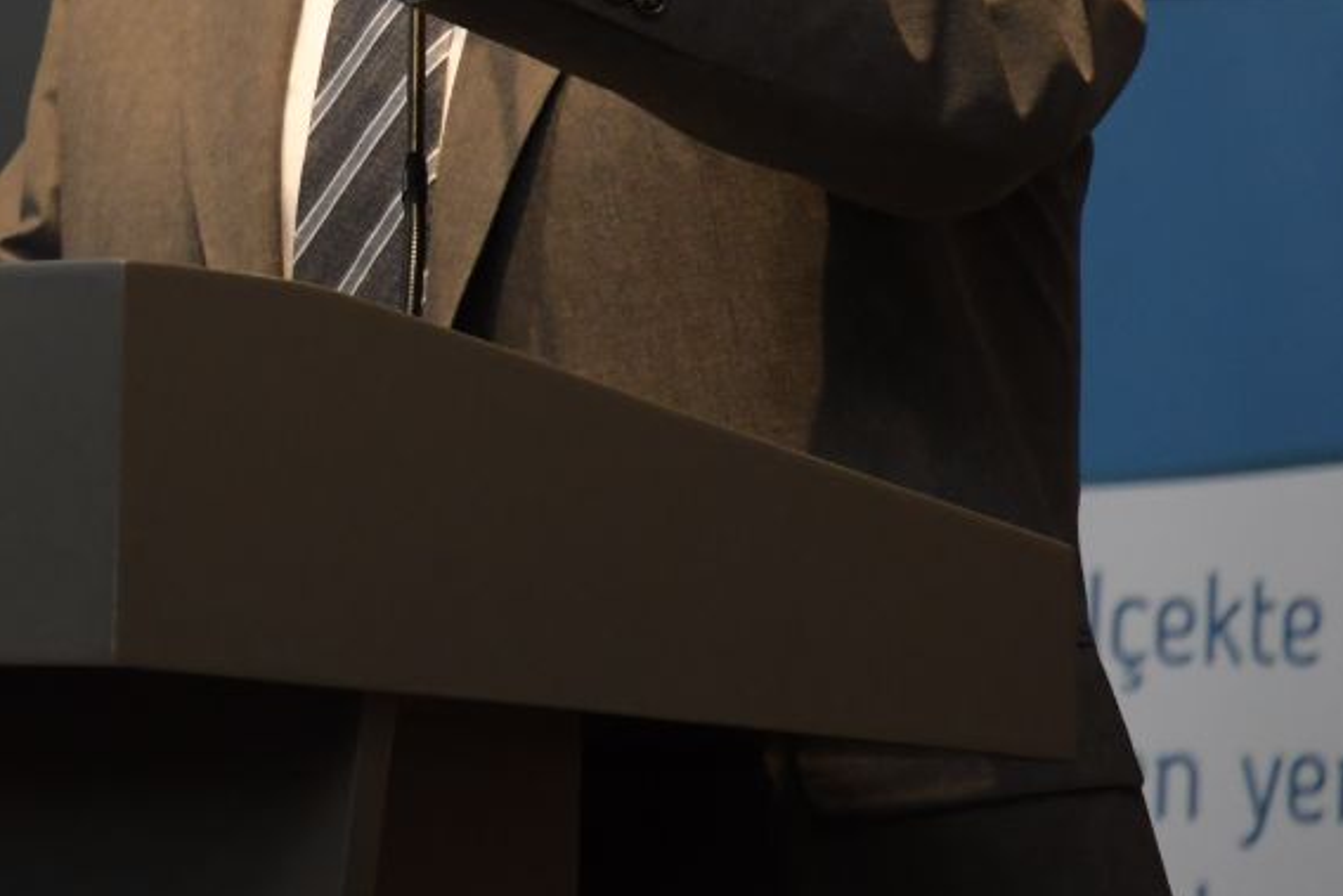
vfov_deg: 4.5
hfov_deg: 6.7
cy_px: -296
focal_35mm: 304
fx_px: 11343
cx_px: -381
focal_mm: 72
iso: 1600
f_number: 4
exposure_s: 1/200
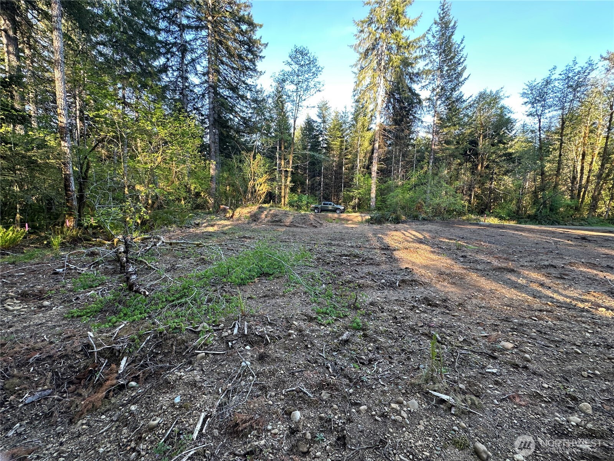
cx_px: 307
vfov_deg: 85.7
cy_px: 230
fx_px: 248
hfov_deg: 102.1
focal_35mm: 14
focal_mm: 2.22
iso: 80
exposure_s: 1/99
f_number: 2.2
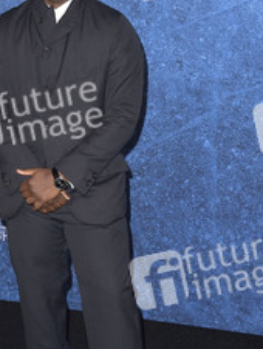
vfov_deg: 23.0
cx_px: 69
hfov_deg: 17.3
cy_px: 196
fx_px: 859
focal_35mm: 85
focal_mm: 50
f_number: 6.3
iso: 320
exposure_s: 1/250
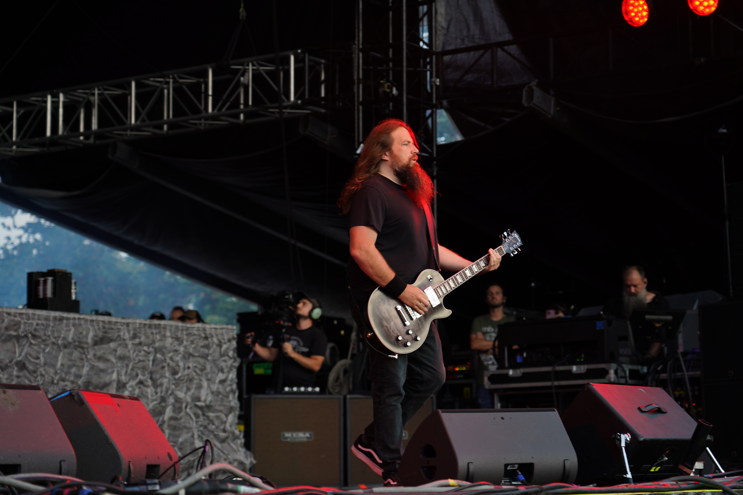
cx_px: 372
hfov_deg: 23.6
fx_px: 1775
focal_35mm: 86
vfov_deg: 15.9
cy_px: 248
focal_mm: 86
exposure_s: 1/100
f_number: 4
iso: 160
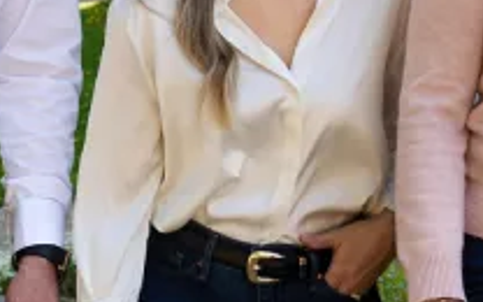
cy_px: 238
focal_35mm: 201
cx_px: 56
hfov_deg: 10.4
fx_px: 2646
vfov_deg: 6.5
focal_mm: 32
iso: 200
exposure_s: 1/200
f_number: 5.6
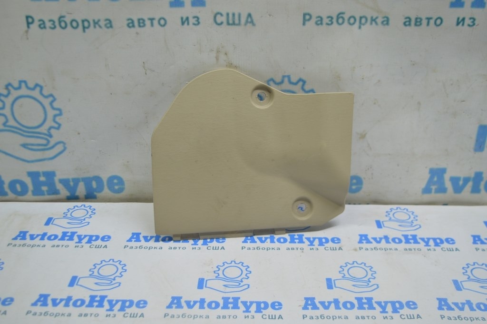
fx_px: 568
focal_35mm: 42
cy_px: 162
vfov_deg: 31.8
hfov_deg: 46.4
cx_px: 244
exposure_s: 1/50
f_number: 4.2
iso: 400
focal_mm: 28
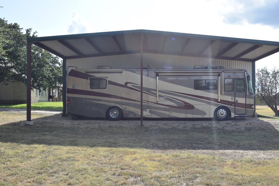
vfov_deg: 35.9
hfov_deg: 51.7
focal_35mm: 37
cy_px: 96
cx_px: 160
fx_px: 287
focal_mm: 20
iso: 200
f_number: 9
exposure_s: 1/320
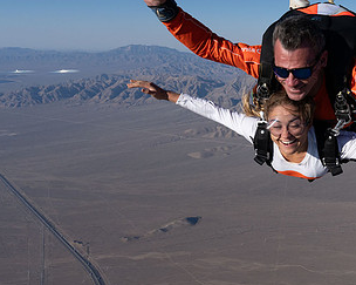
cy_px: 114
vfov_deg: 34.8
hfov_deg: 40.6
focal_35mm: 43
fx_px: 453
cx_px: 300
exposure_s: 1/2000
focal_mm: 24
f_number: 11
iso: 800
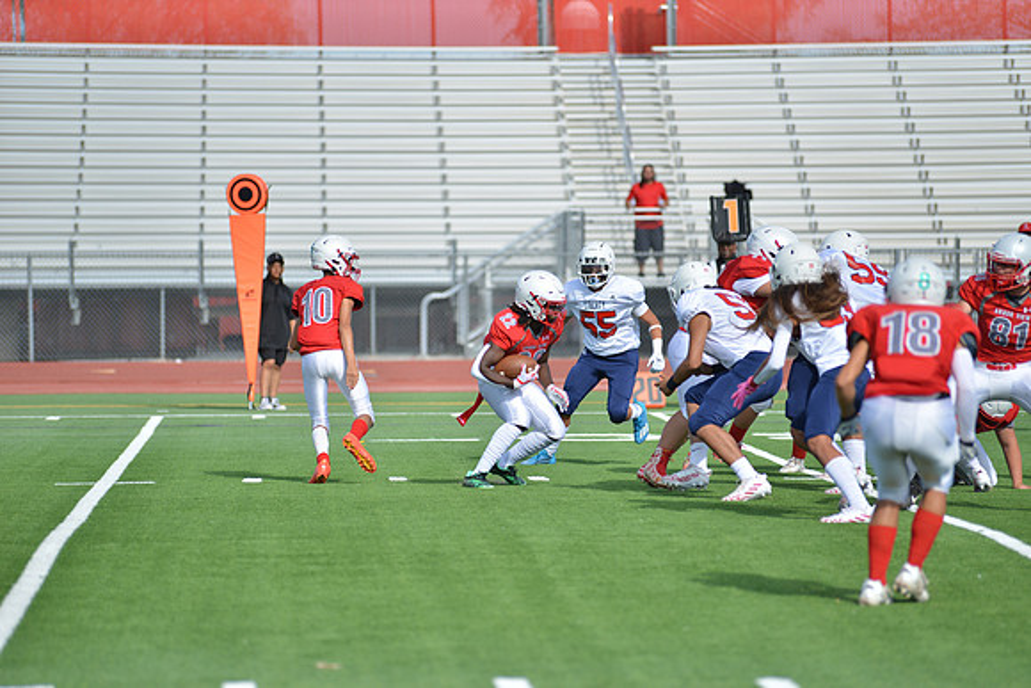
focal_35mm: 200
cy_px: 344
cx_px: 516
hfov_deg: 10.3
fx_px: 5729
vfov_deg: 6.9
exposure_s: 1/1600
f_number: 2.8
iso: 100
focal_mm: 200
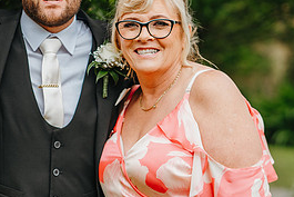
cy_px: 88
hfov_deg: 11.0
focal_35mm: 186
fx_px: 1520
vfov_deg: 7.4
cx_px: 78
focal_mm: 85
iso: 200
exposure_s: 1/640
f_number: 2.8
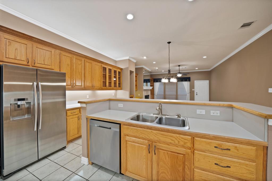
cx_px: 136
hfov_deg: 112.6
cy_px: 90
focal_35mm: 12
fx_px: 91
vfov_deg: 90.1
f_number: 9
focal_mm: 12
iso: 640
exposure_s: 1/4
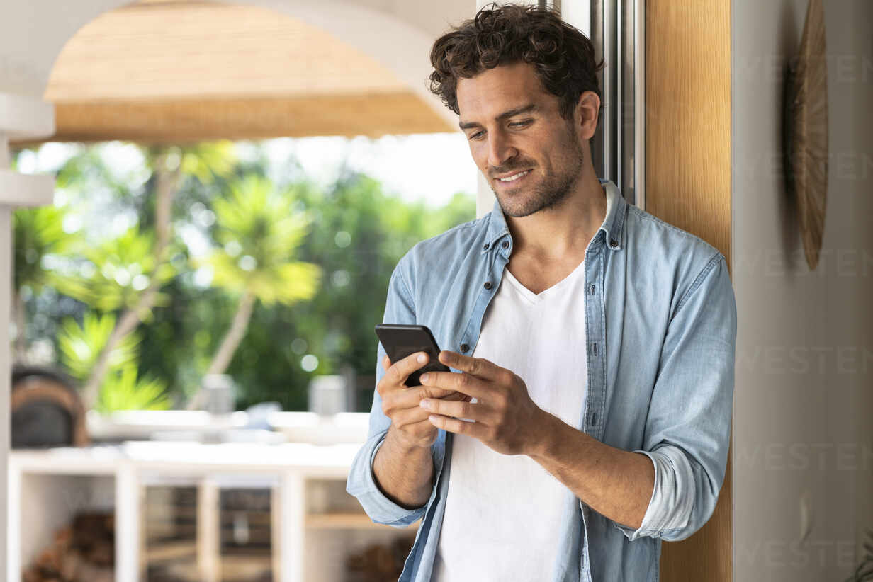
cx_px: 436
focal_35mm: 85
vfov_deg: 16.1
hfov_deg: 23.9
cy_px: 291
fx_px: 2062
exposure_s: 1/250
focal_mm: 85
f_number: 3.5
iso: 100
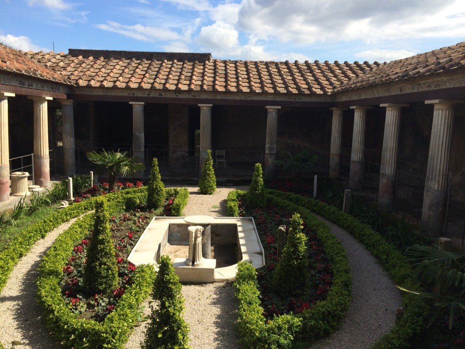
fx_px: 403
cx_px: 232
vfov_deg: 46.8
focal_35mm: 30
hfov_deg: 60.0
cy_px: 174
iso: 32
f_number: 2.2
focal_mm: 4.12
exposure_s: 1/1786
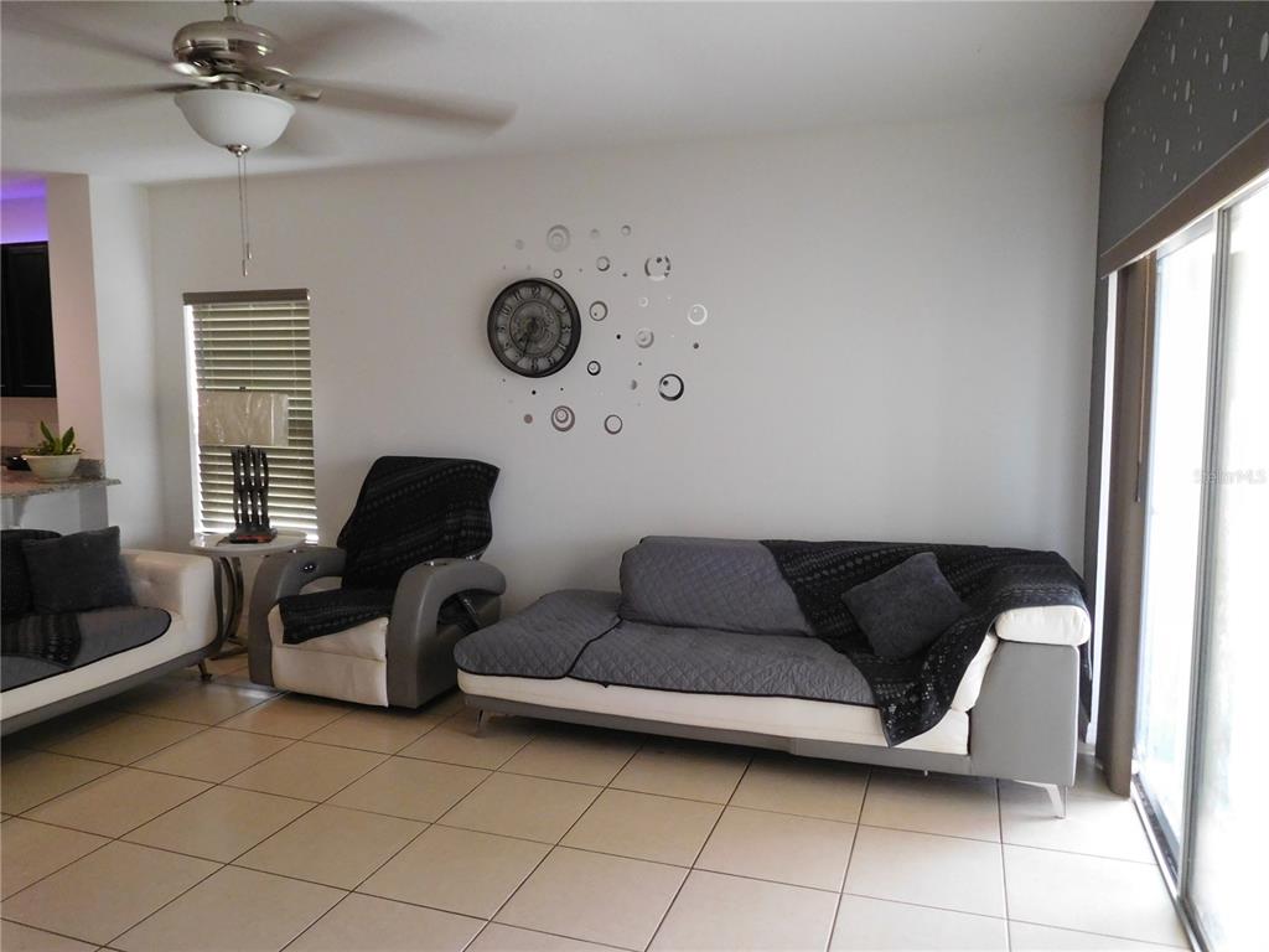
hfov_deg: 69.4
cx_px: 634
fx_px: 916
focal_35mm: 25
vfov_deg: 54.9
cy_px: 476
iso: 400
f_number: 3.4
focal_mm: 4.5
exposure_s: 1/20
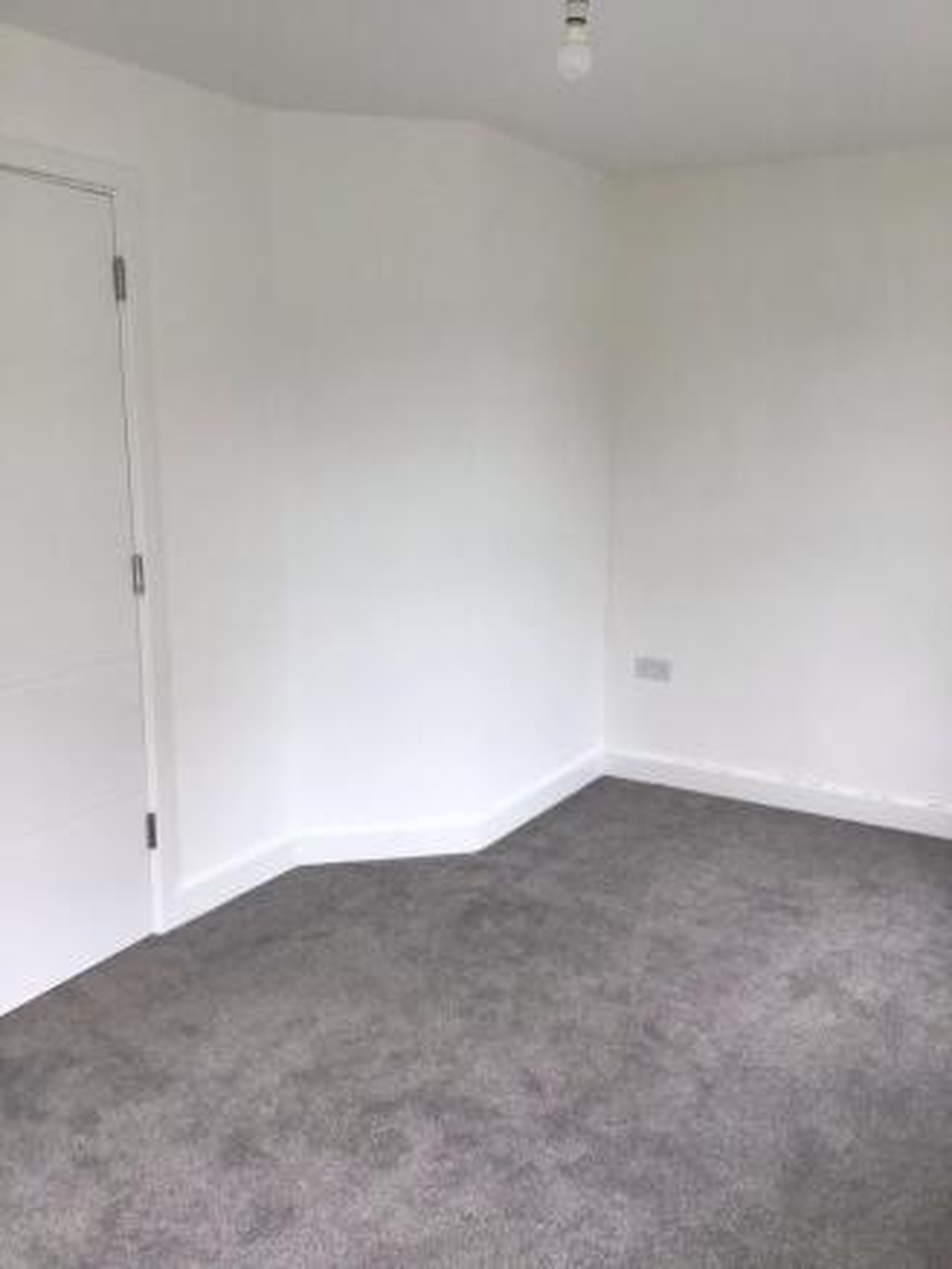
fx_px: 1136
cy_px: 634
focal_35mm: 31
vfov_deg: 58.3
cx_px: 476
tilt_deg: -11.1
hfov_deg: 45.5
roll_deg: +0.5
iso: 25
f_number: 2.4
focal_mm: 3.3
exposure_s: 1/100
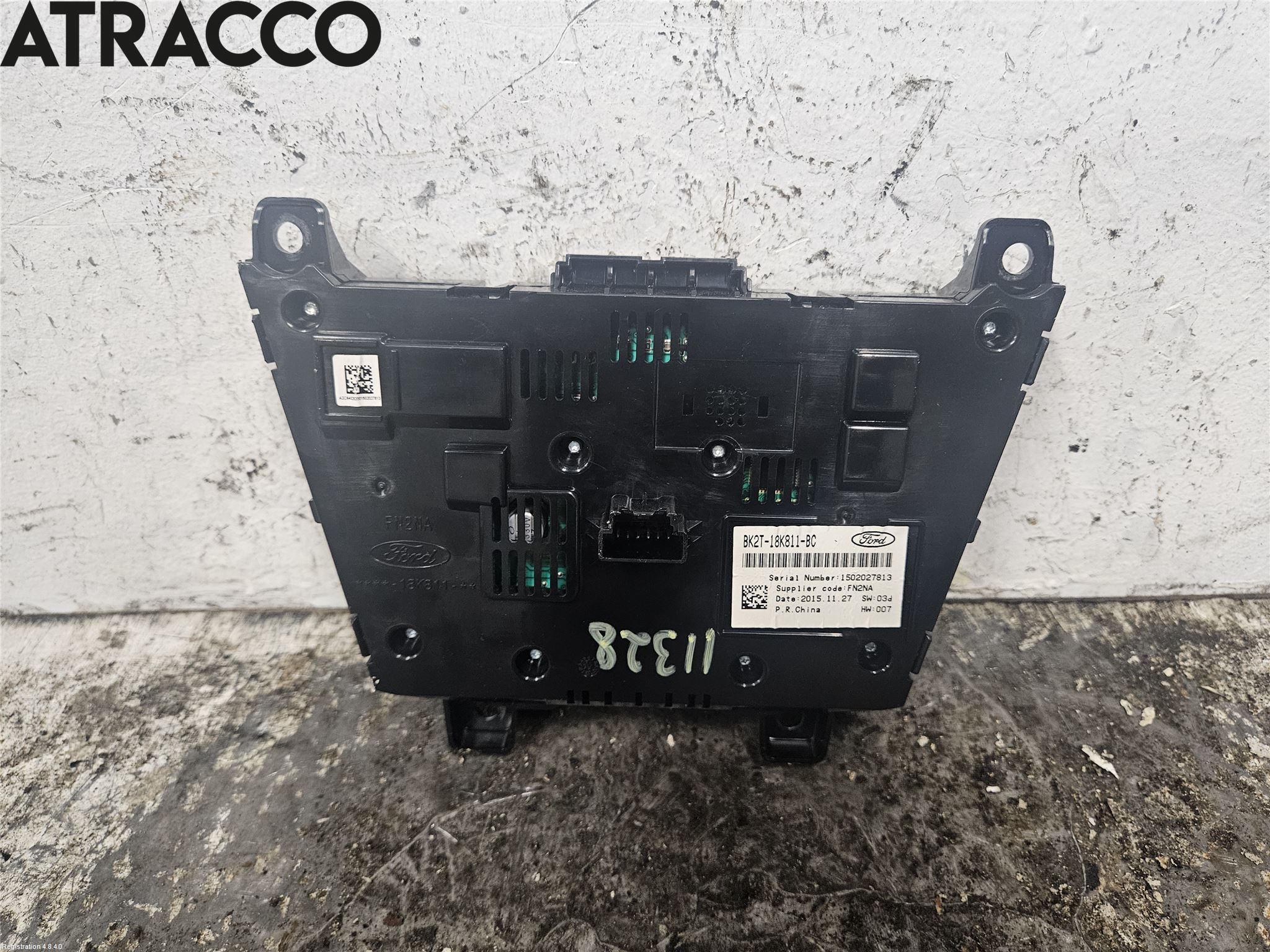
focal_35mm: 23
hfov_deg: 73.9
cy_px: 476
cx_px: 635
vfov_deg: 58.9
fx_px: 844
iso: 500
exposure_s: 1/100
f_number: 1.8
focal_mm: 5.4
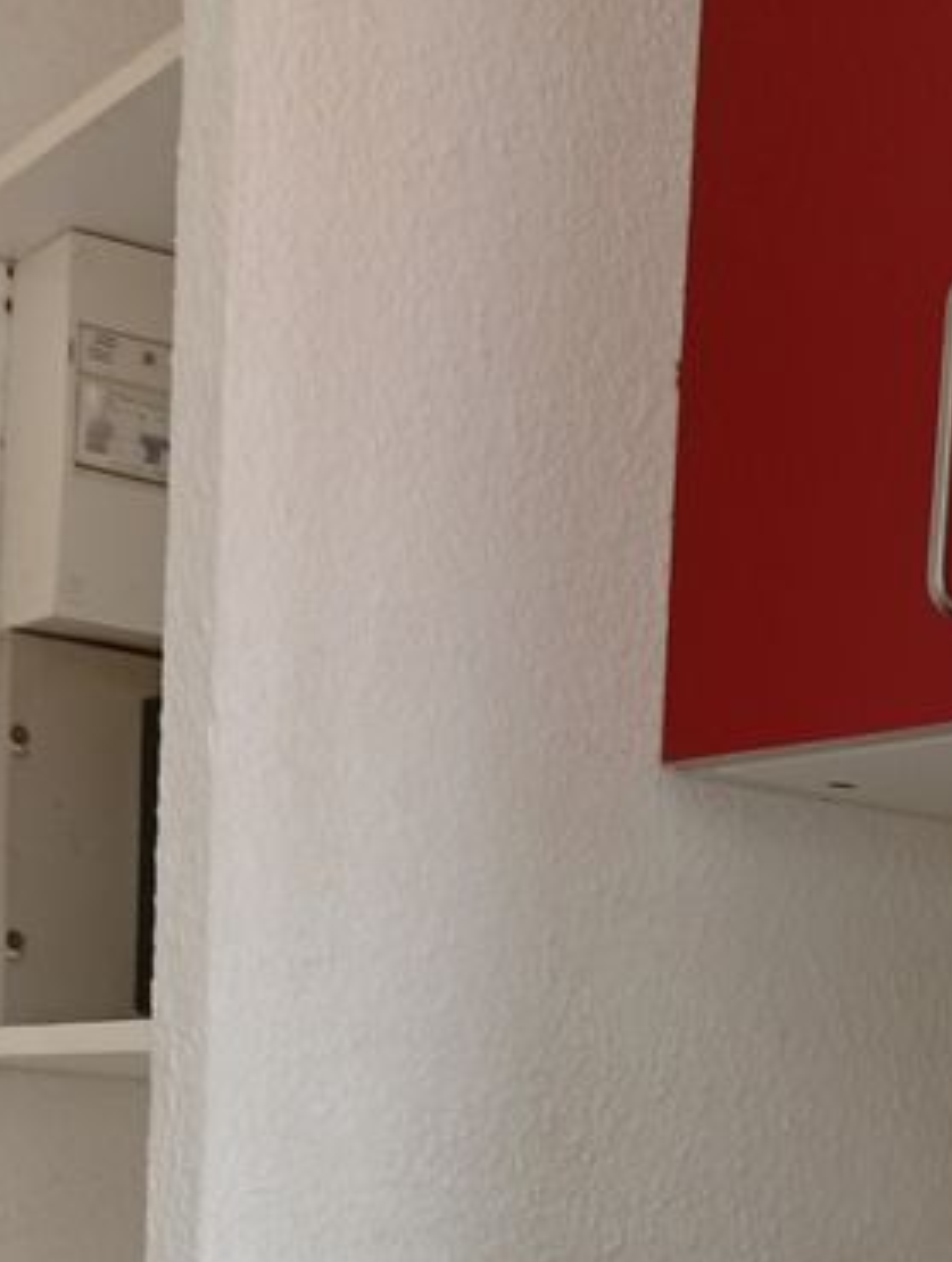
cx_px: 868
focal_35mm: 73
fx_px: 2668
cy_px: 1586
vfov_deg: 23.8
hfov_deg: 19.8
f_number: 1.8
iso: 243
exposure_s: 1/33.3
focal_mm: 3.98
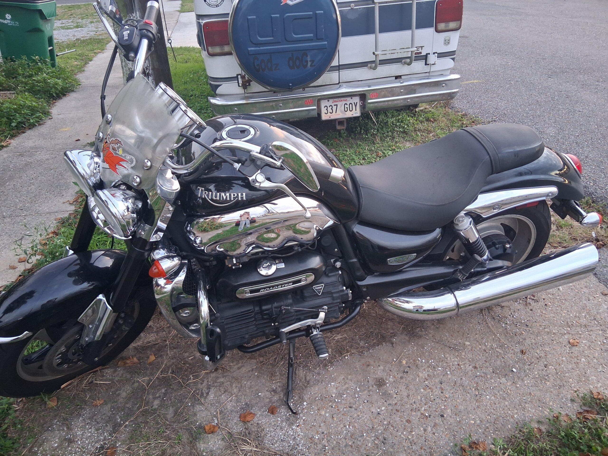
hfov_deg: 67.3
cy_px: 228
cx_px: 304
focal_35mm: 26
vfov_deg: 53.1
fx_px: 457
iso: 400
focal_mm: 3.98
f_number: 1.8
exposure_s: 1/60
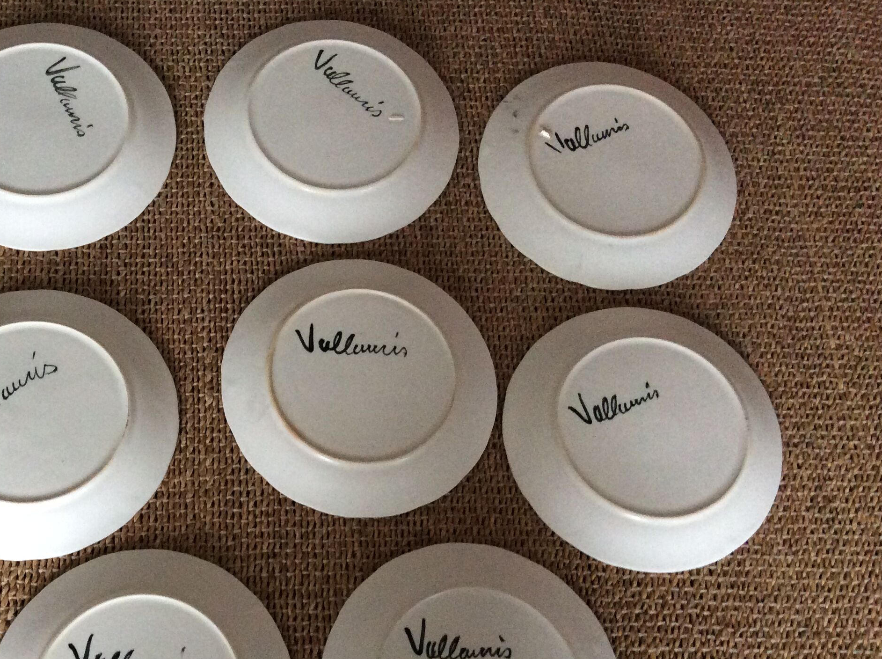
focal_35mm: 44
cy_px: 428
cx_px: 285
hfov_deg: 42.4
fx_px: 1119
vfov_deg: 32.6
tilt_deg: -70.6
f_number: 2.4
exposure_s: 1/25
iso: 250
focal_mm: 3.3
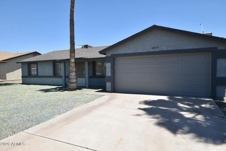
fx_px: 141
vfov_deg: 56.2
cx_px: 113
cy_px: 76
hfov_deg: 77.3
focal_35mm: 22
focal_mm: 15
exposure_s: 1/250
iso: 125
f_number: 8
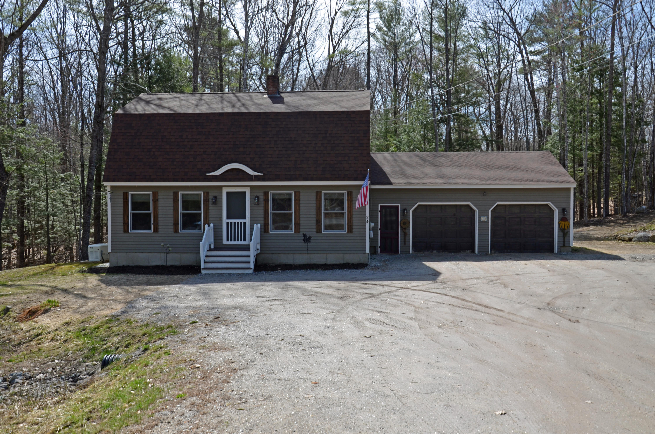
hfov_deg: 53.2
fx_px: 654
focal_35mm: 36
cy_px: 217
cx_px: 328
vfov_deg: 36.7
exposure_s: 1/250
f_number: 8
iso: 125
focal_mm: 24
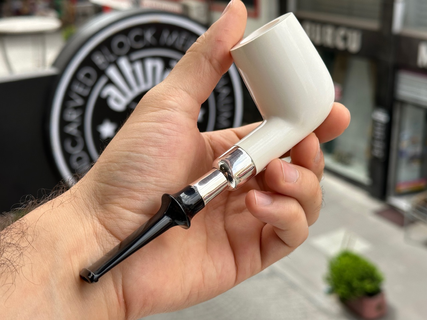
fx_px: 592
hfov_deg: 39.7
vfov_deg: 30.3
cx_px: 214
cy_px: 160
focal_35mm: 48
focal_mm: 6.86
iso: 64
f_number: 1.78
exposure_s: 1/919
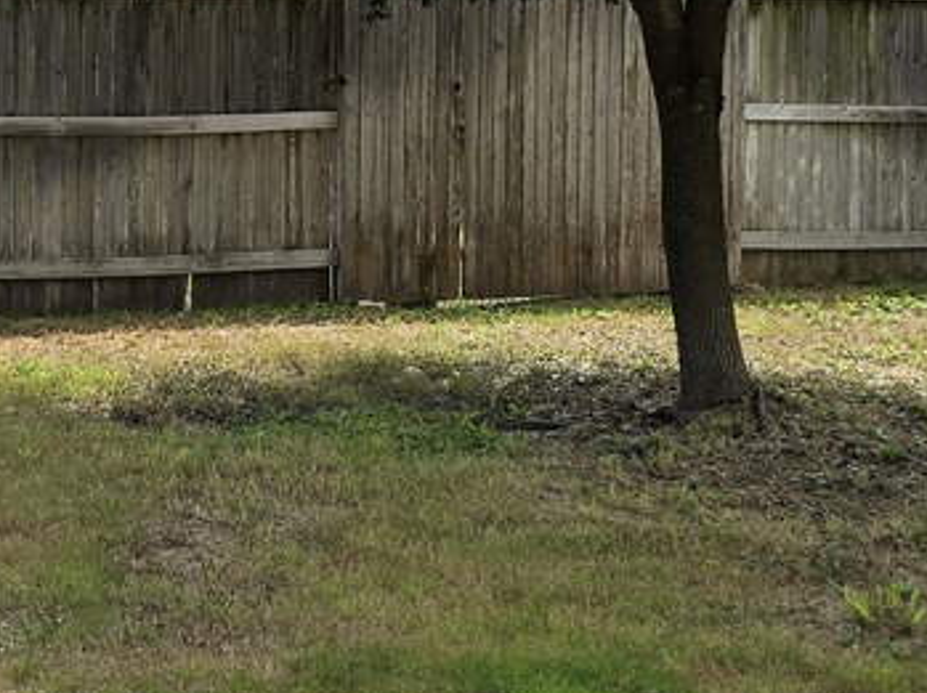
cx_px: -24
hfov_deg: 20.0
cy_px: 21
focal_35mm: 95
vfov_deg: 15.3
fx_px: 2541
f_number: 1.7
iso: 12
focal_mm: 6.3
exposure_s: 1/709
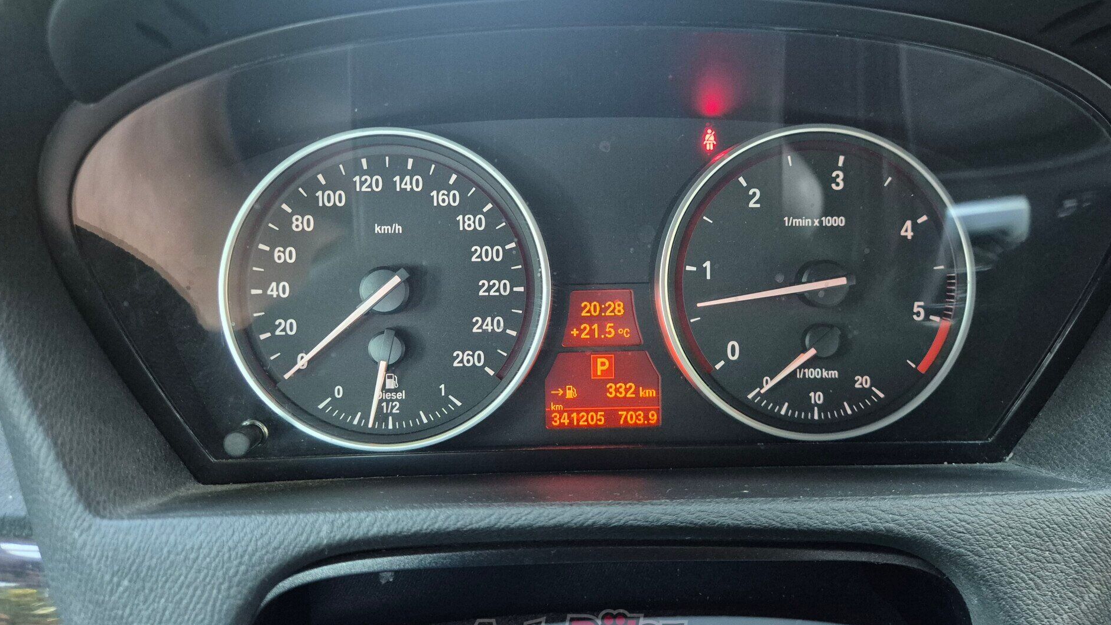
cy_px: 289
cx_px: 571
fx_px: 766
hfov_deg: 71.9
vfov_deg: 44.3
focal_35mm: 26
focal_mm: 5.4
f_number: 1.8
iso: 1600
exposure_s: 1/50
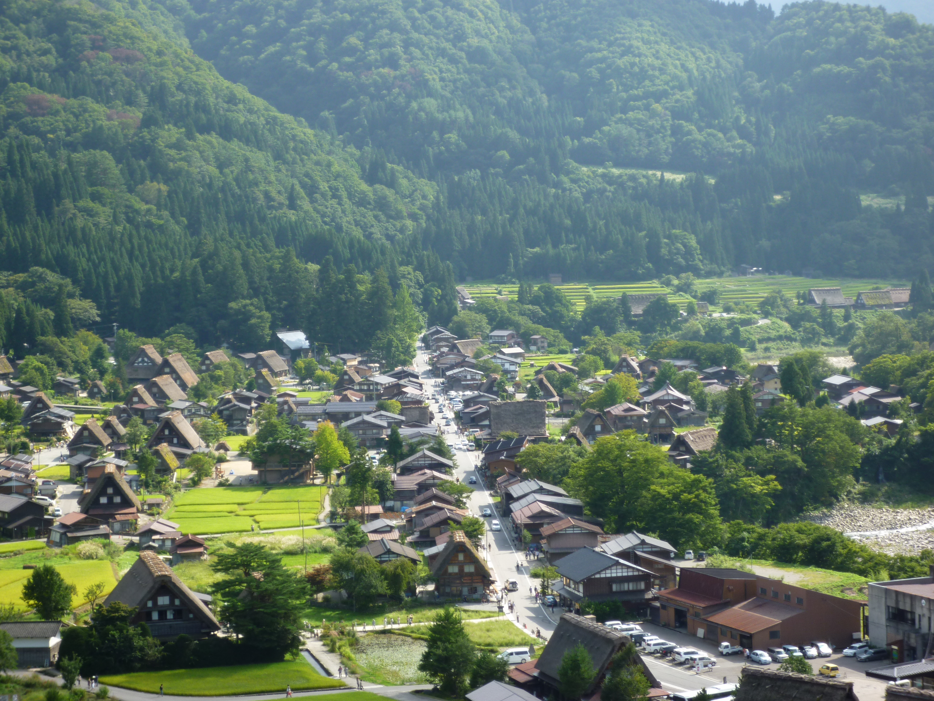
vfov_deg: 17.2
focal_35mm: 86
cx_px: 467
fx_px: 2320
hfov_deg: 22.8
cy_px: 350
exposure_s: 1/125
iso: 80
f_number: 5.5
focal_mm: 15.2
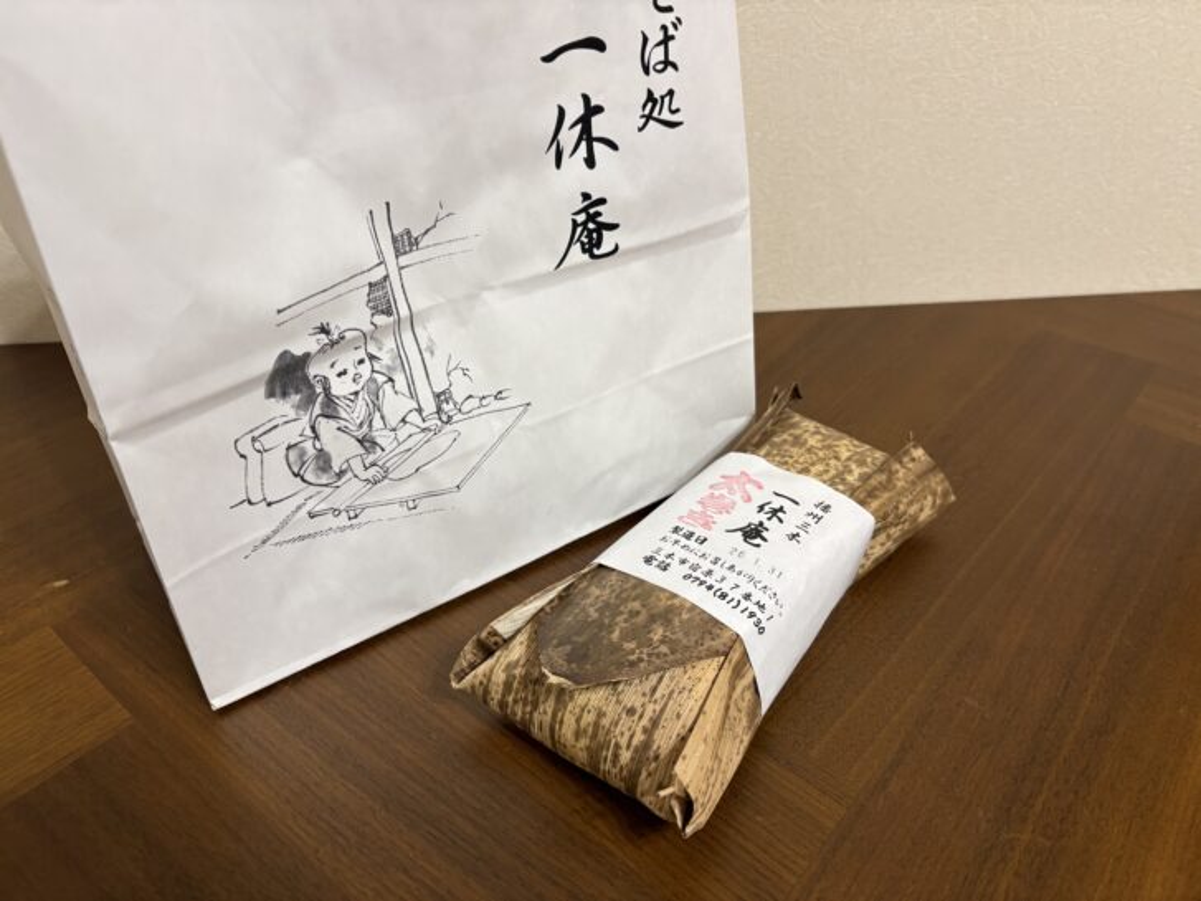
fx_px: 902
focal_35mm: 26
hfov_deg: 67.3
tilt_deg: -35.0
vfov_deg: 53.0
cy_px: 450
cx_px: 600
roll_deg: +0.7
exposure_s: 1/60
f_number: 1.6
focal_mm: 5.96
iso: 200
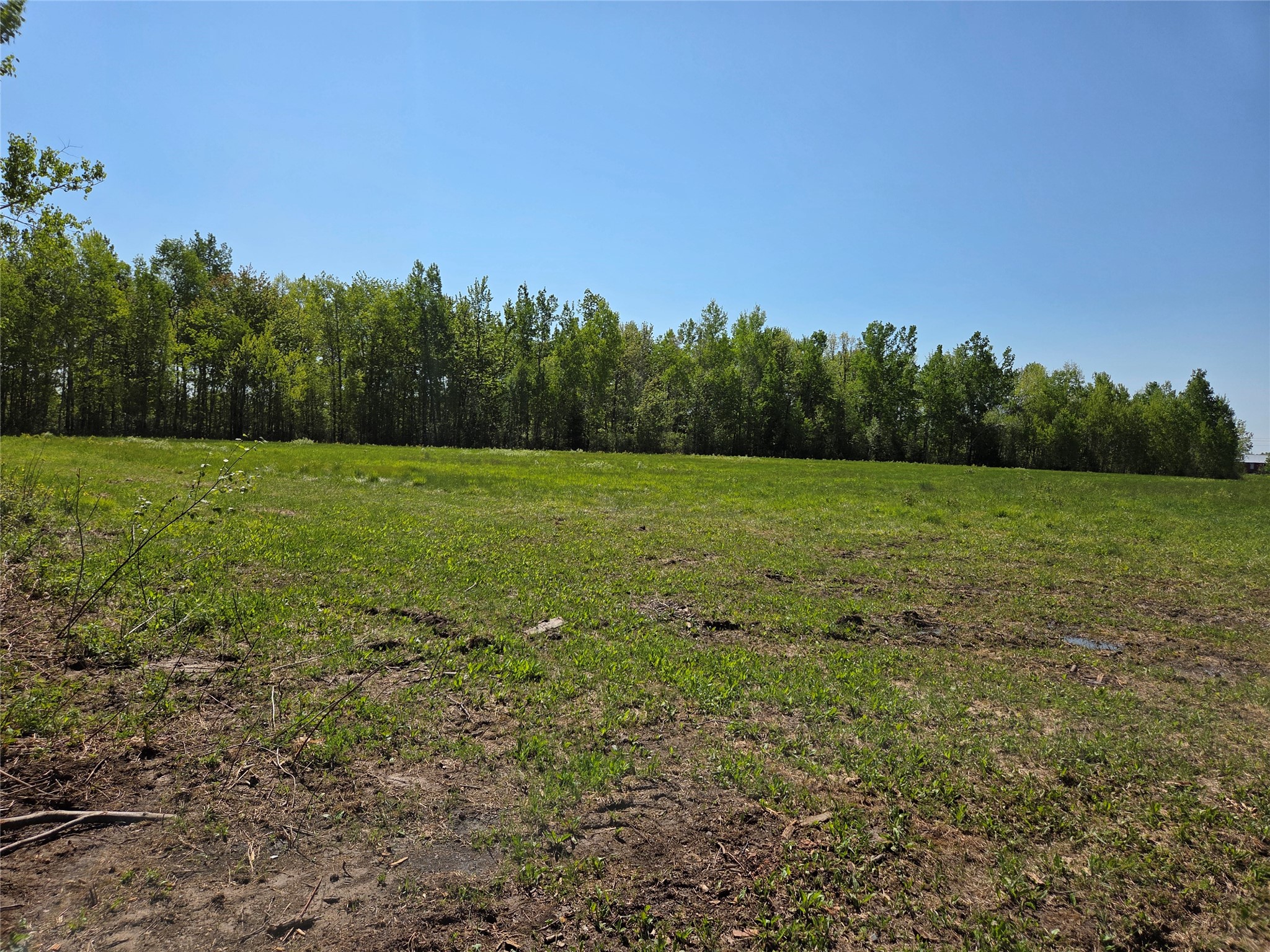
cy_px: 476
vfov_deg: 58.9
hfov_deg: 73.9
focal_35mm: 23
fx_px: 844
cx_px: 635
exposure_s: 1/7891
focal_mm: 5.4
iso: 80
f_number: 1.8
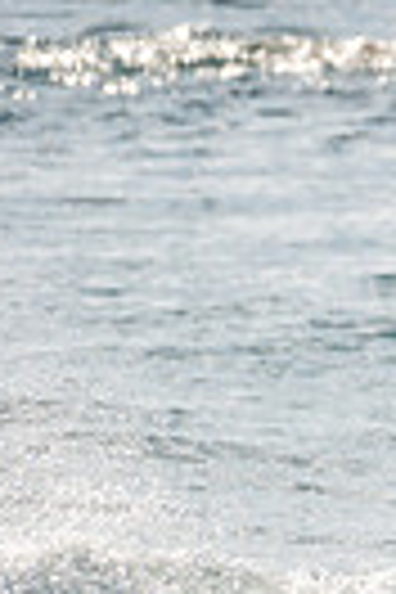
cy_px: 785
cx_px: 1278
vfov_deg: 0.9
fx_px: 36330
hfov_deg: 0.6
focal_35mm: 2202
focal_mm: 500
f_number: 5.6
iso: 100
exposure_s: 1/2000
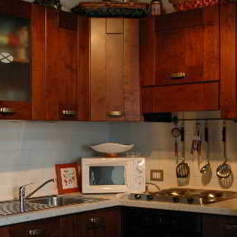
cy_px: 173
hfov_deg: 26.8
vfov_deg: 26.6
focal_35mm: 64
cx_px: 139
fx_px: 496
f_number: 3.5
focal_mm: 18
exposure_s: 1/40
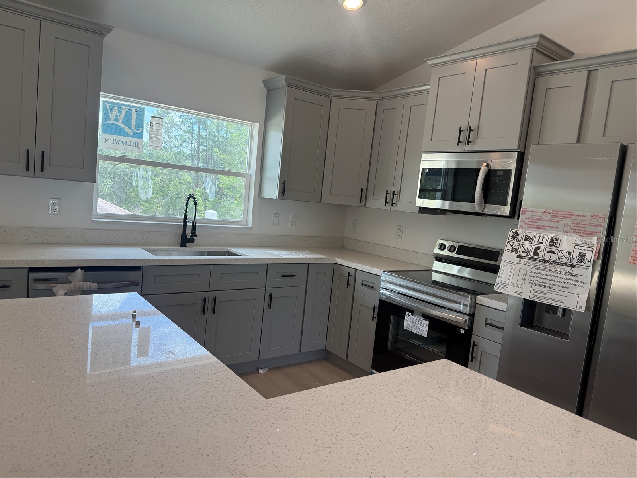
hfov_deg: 71.6
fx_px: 442
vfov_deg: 56.8
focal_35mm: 24
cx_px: 318
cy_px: 239
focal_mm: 6.76
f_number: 1.78
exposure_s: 1/332
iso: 100
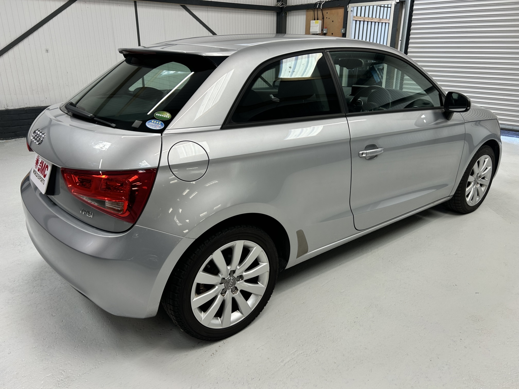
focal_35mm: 26
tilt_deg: -21.2
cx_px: 260
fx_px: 390
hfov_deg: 67.3
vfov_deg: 53.1
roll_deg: -1.2
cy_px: 194
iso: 40
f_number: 1.5
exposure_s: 1/100
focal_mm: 5.7
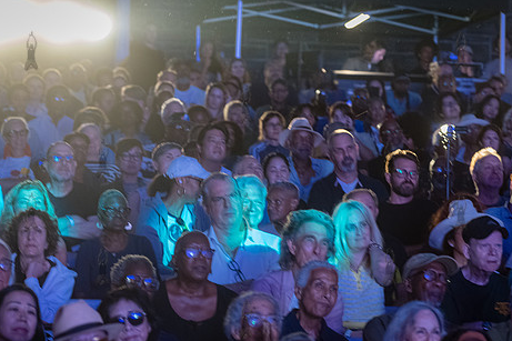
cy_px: 212
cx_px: 245
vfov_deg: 8.1
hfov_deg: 12.1
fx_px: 2417
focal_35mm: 170
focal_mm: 135
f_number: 4.5
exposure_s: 1/30
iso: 5000
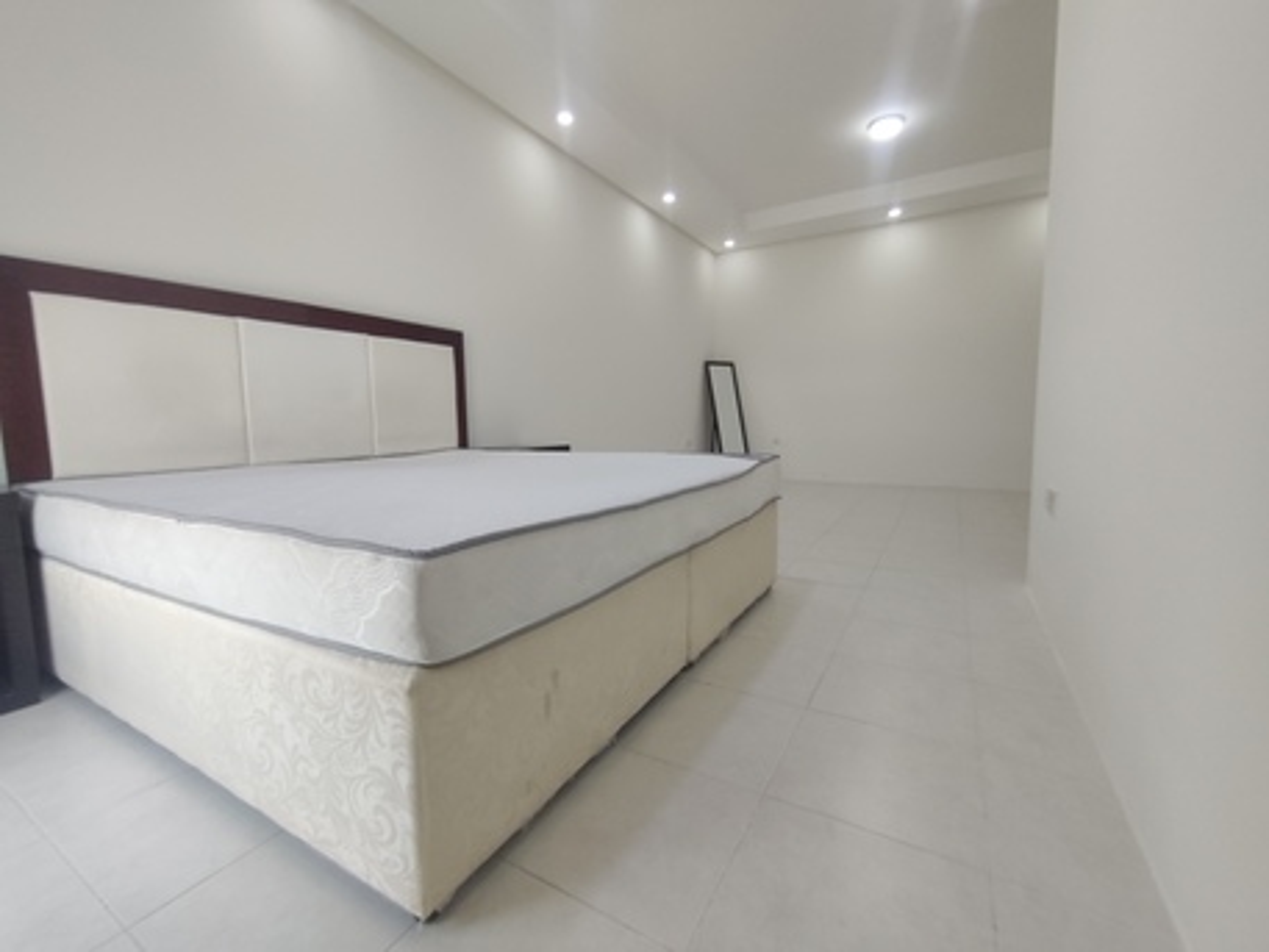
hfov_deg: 98.2
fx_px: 550
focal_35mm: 15
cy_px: 476
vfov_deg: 81.8
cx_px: 634
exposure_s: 1/100
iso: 200
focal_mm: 1.6
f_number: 2.2
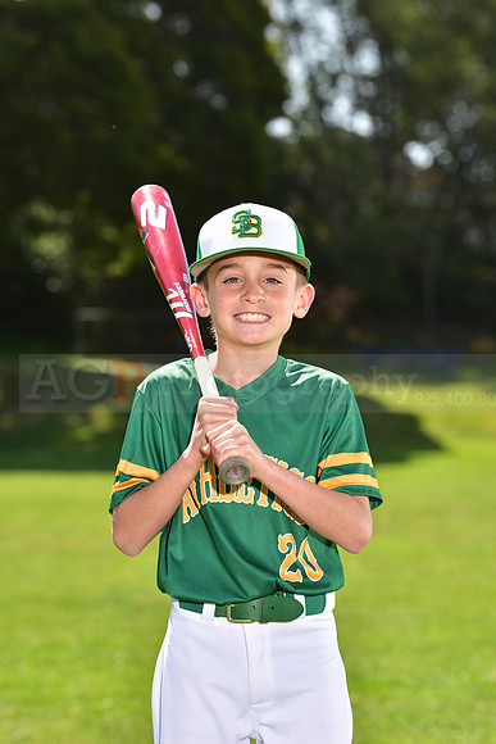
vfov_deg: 15.2
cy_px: 372
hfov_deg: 10.2
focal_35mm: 135
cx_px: 248
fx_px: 2788
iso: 100
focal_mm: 135
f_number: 5.6
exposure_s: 1/250
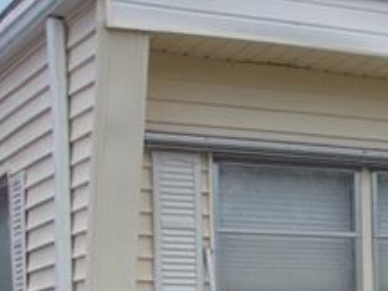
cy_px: 403
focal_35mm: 124
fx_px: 1389
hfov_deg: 15.1
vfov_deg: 11.6
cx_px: 516
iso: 80
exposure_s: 1/200
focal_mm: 4.6
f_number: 8
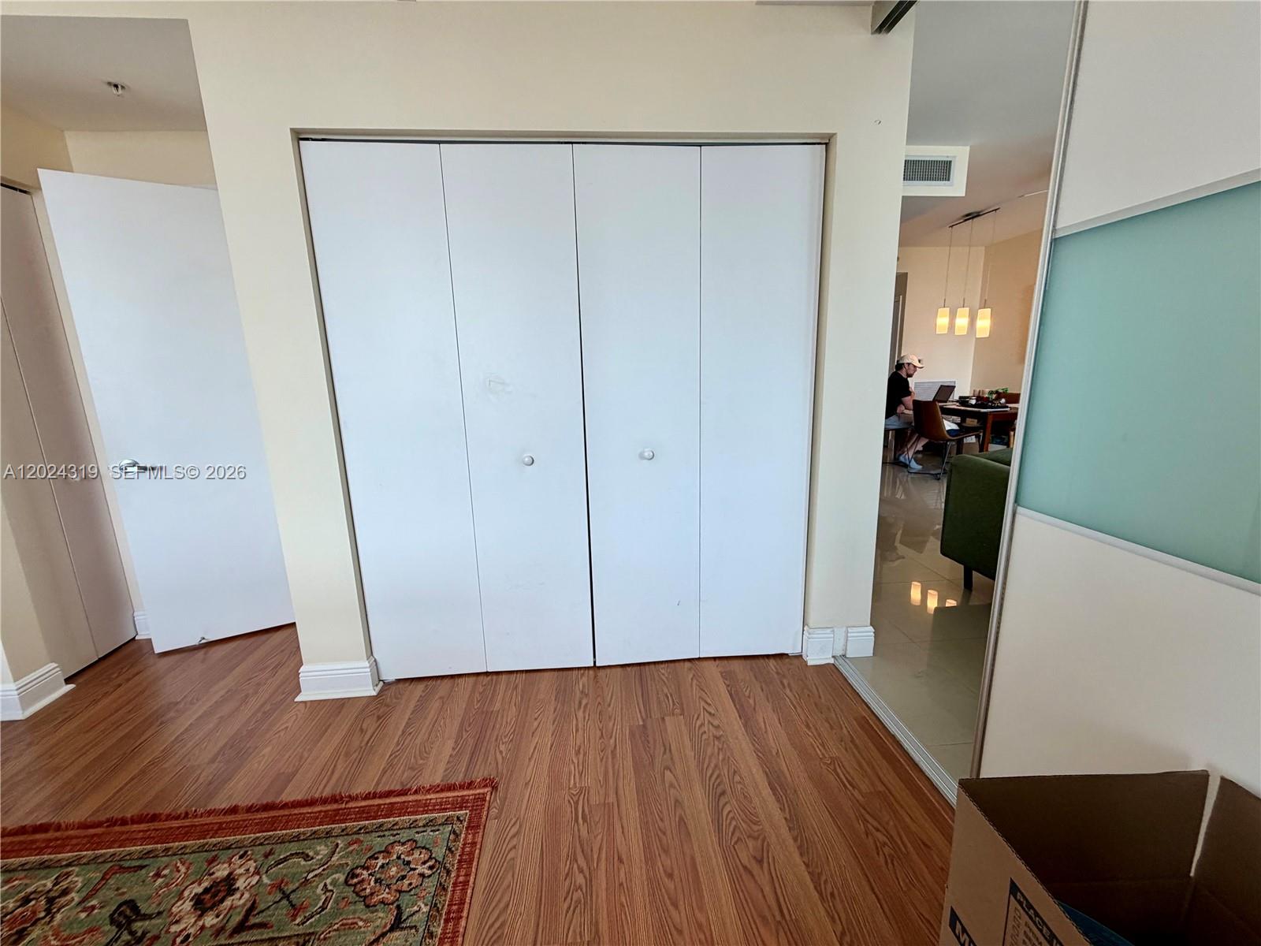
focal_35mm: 14
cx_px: 630
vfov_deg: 85.7
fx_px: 510
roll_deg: +1.5
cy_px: 473
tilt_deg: -12.8
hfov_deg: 102.1
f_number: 2.2
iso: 64
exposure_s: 1/120
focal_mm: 2.22
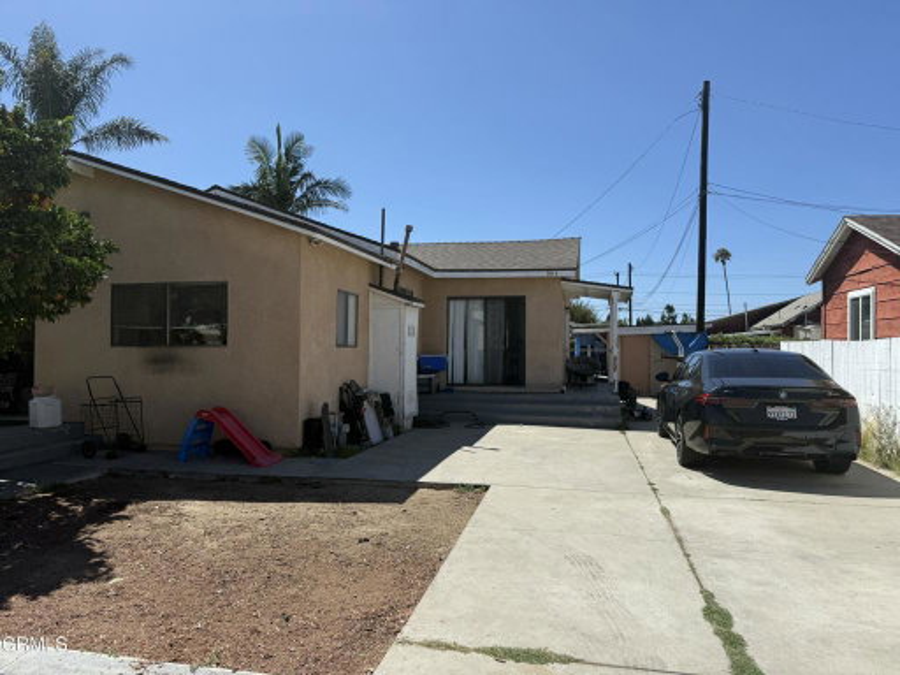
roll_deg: +1.9
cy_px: 338
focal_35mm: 24
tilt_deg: +4.8
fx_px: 624
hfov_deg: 71.6
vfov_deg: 56.8
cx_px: 450
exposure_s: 1/4975
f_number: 1.78
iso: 80
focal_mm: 6.76
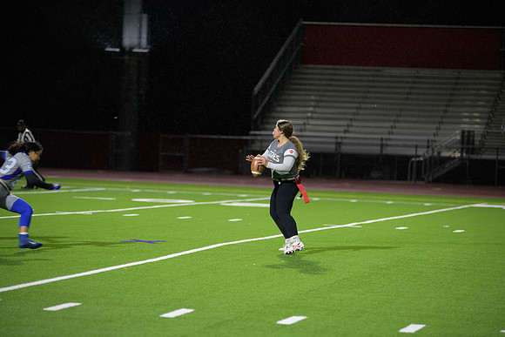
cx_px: 252
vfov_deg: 9.8
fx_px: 1964
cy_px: 168
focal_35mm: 140
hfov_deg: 14.7
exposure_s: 1/200
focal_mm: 140
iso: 1100
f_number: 2.8
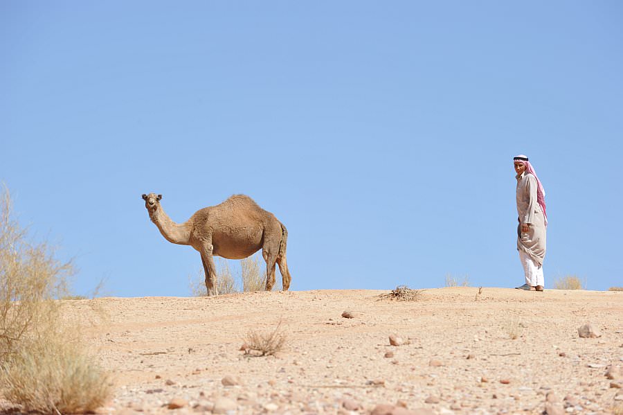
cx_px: 312
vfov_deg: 6.9
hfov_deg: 10.3
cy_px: 208
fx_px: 3459
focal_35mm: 200
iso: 200
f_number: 9
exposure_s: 1/320
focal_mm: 200
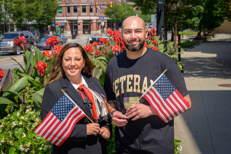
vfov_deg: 26.0
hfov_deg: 38.2
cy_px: 77
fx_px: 334
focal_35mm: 52
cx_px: 116
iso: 100
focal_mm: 52
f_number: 7.1
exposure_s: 1/200
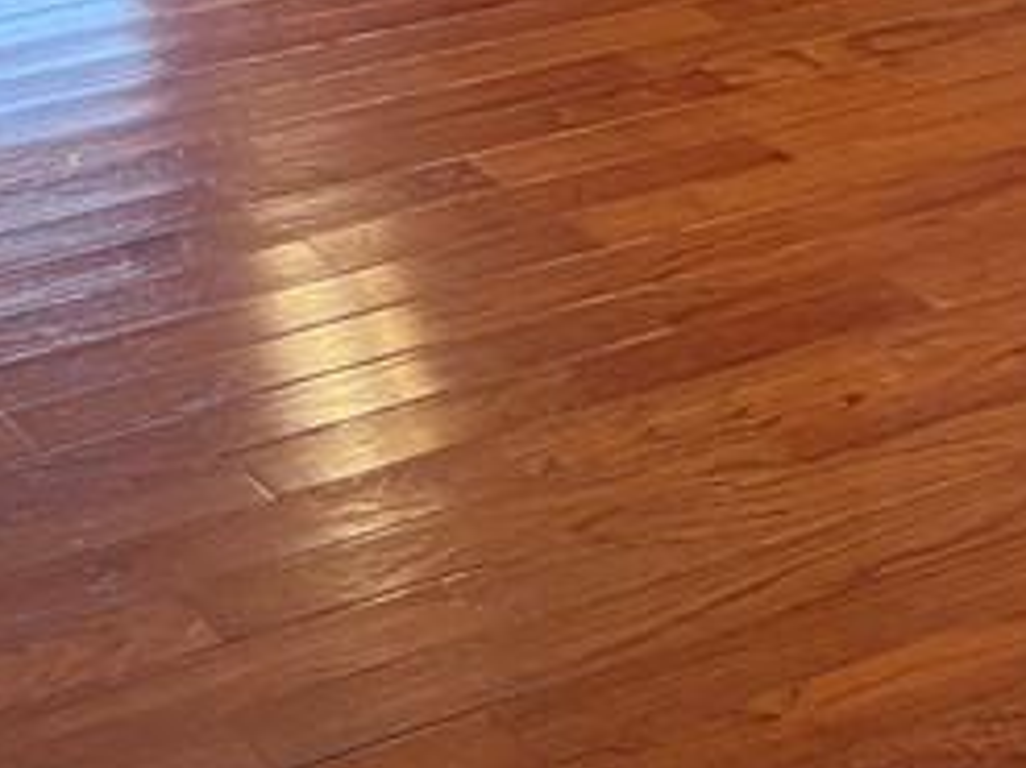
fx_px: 3200
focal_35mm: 108
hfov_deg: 18.1
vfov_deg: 12.3
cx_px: 216
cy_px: -718
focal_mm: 5.7
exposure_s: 1/60
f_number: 1.5
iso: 125
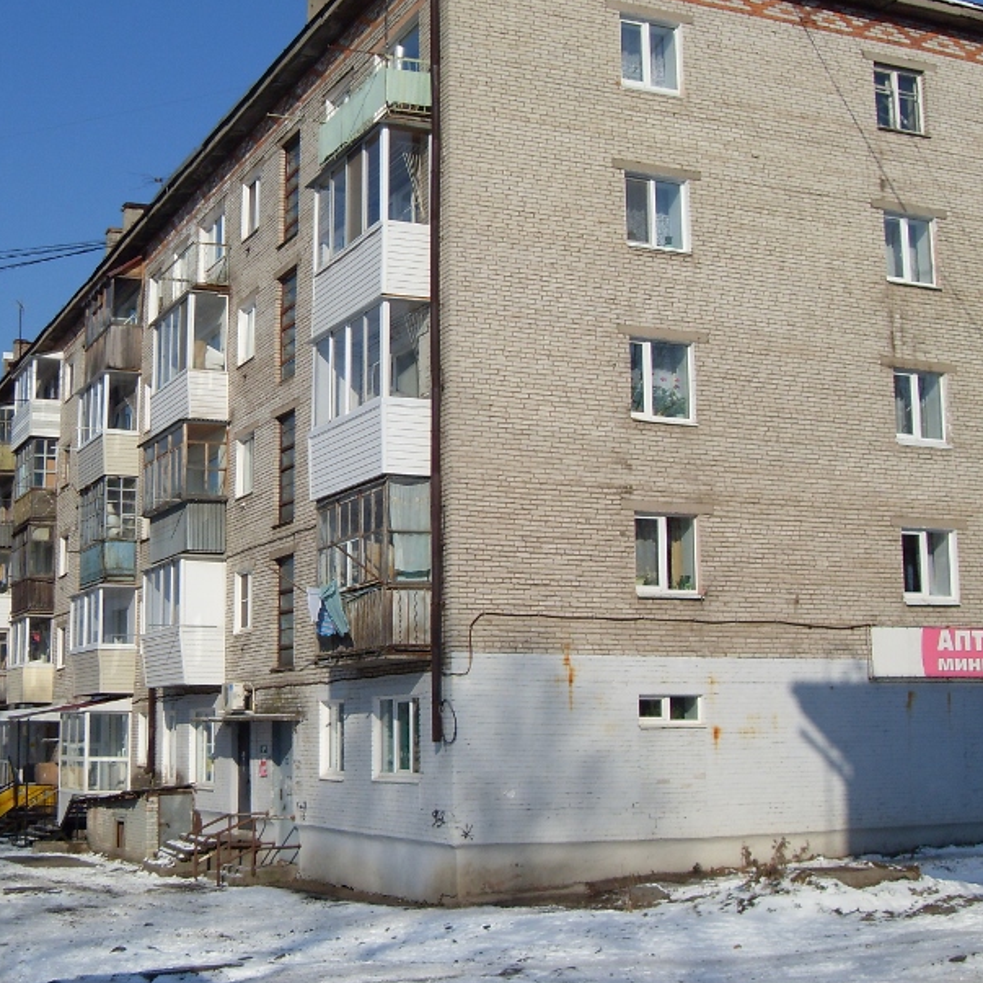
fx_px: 1639
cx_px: 409
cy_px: 451
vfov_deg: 33.4
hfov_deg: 33.3
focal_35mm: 51
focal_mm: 6.3
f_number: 7
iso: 80
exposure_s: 1/500
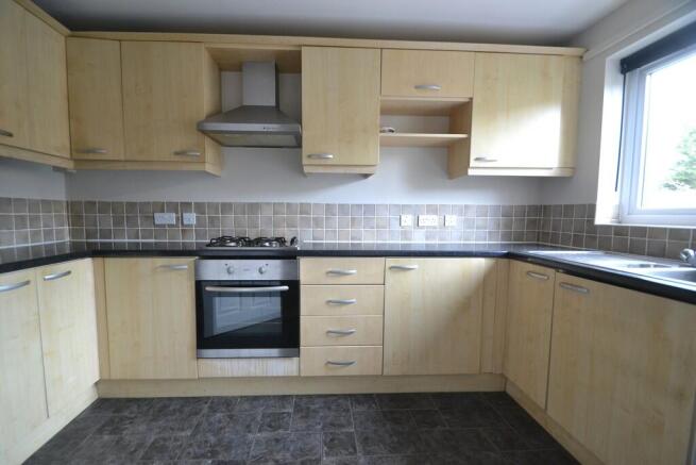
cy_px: 232
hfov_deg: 100.4
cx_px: 348
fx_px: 290
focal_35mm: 15
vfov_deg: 77.4
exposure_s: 1/60
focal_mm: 10
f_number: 3.5
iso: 720
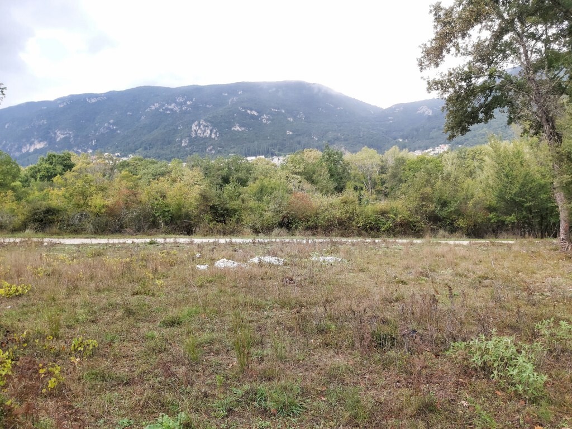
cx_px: 286
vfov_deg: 53.1
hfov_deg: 67.3
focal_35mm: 26
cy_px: 214
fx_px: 430
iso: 80
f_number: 1.7
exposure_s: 1/242
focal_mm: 3.92
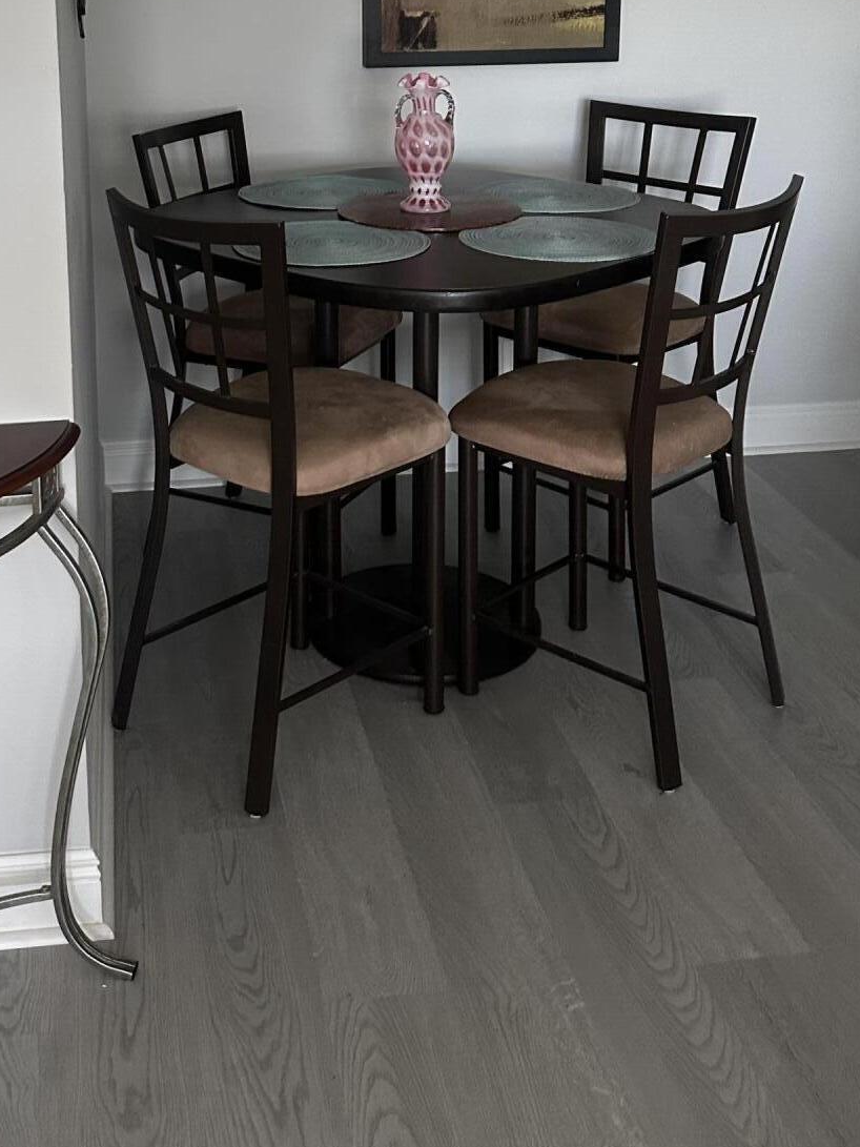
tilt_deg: -9.1
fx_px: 1458
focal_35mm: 44
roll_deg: -0.1
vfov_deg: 40.4
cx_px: 322
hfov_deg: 32.7
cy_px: 162
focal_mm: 6.86
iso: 500
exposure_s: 1/60
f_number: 1.78
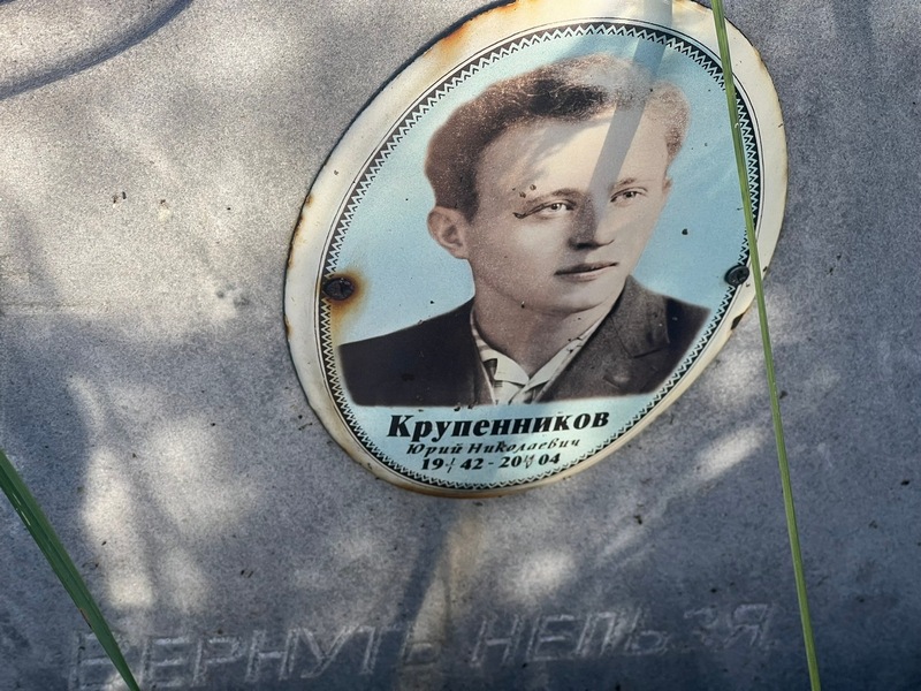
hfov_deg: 25.3
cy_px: 346
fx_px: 2049
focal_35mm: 77
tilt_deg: -46.5
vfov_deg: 19.1
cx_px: 460
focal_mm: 9
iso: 32
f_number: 2.8
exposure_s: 1/99
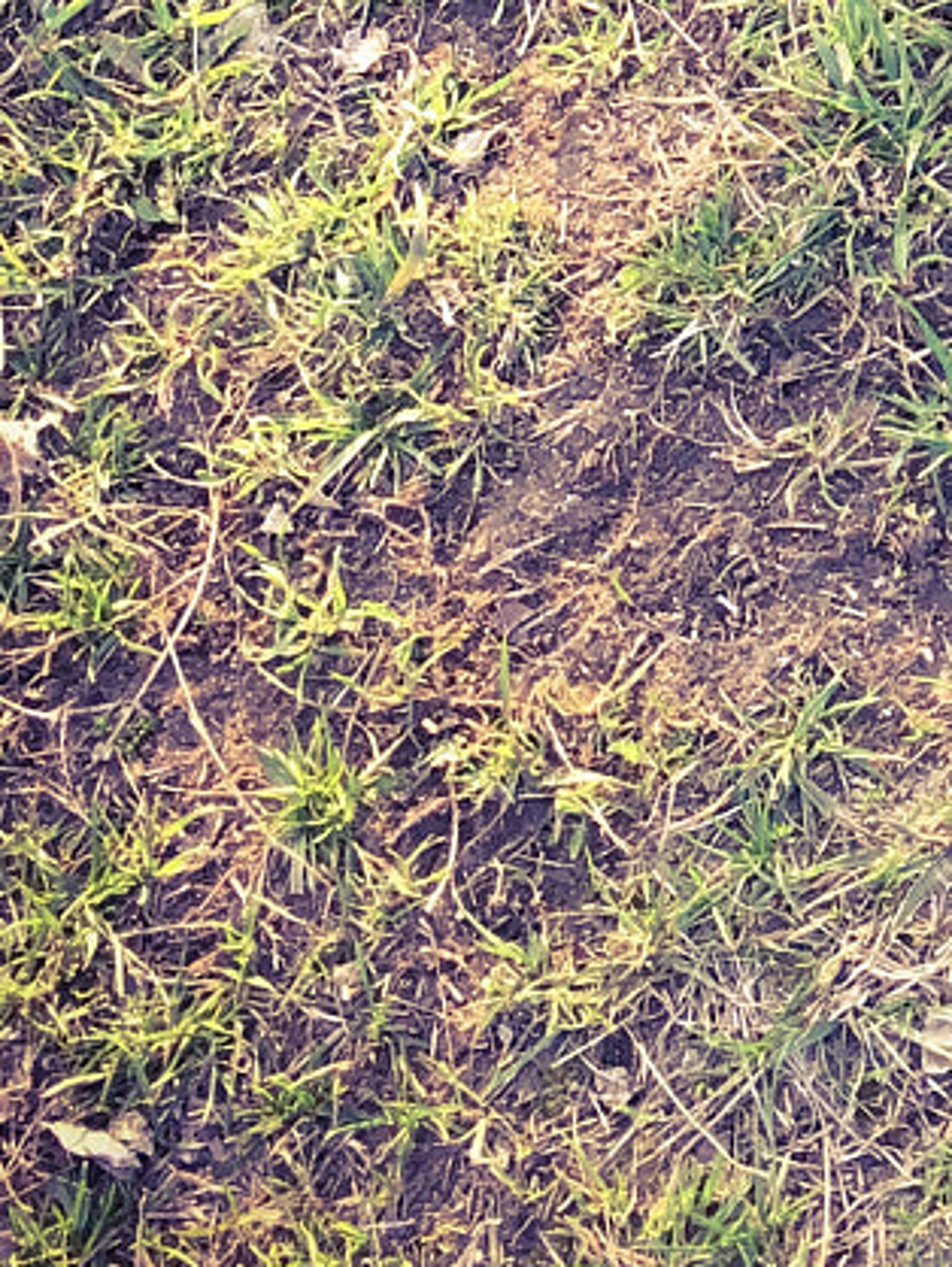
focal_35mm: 111
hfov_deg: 12.6
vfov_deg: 16.3
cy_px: -588
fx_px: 4066
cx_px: 1504
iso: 25
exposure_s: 1/33
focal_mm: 4.15
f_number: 2.2
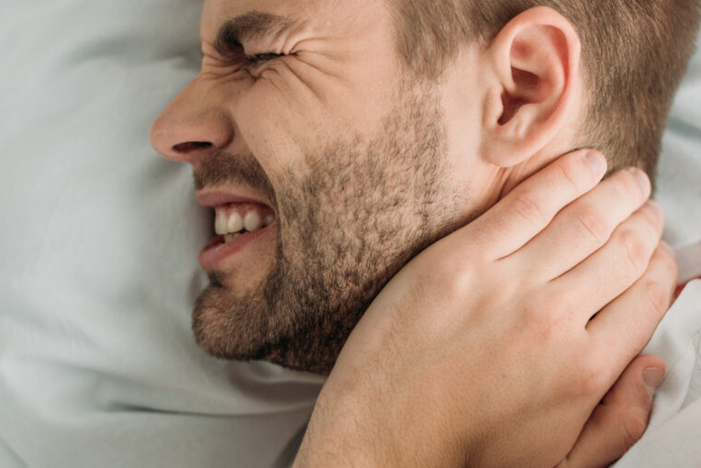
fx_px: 1305
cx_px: 310
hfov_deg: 30.0
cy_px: 277
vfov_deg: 20.3
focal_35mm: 67
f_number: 2.8
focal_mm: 50
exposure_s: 1/200
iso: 400
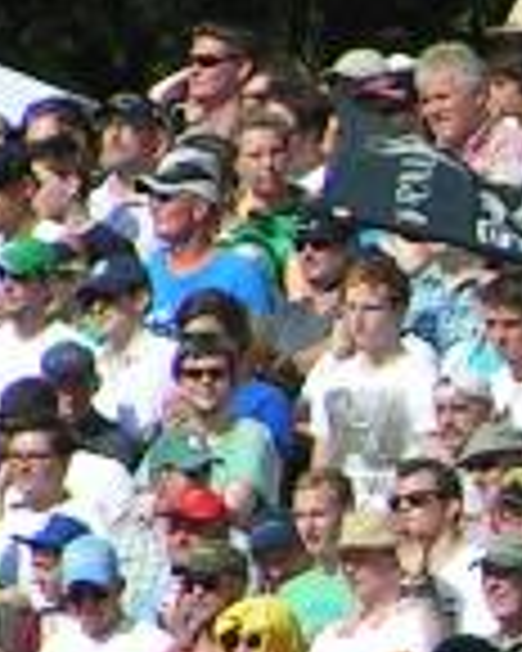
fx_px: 28156
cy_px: 513
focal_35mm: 1458
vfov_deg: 1.3
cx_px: 1260
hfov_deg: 1.1
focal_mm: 41.4
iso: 50
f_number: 5.6
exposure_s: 1/640
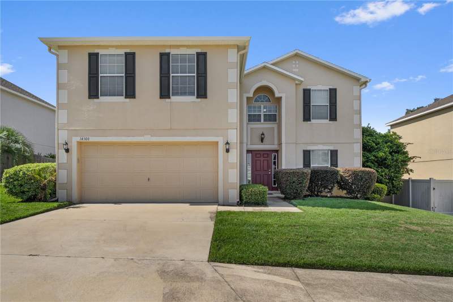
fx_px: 302
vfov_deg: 53.1
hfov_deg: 73.8
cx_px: 226
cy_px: 151
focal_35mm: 24
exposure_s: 1/80
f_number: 8
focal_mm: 24
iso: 100
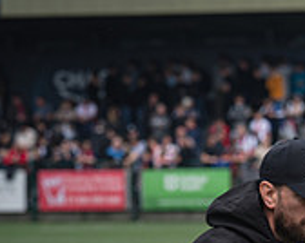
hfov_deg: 3.8
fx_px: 4589
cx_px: 389
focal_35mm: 509
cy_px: 374
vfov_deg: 3.0
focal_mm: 135
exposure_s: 1/1150
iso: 200
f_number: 4
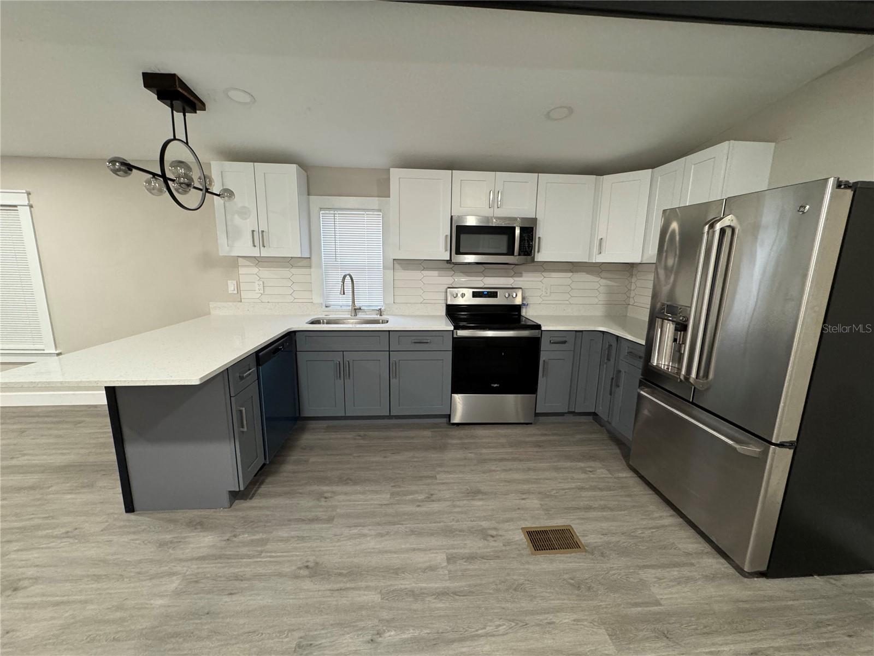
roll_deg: -0.9
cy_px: 328
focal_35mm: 14
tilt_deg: -11.5
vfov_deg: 85.7
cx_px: 437
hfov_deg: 102.1
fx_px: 353
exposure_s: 1/60
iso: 400
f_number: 2.2
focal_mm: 2.22
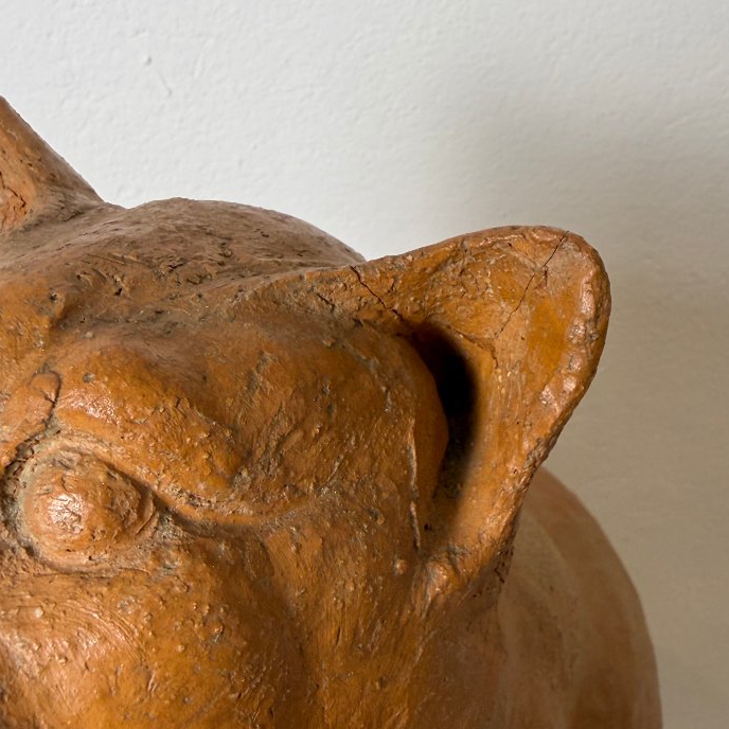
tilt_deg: -25.8
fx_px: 882
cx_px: 424
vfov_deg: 44.9
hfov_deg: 44.8
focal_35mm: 37
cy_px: 381
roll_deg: -0.4
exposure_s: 1/100
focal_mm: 2.22
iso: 80
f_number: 2.2
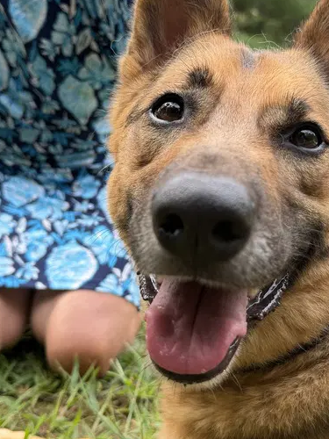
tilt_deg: -7.4
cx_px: 235
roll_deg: -5.0
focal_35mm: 48
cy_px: 240
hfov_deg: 29.9
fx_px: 608
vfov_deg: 39.6
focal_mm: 6.76
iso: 80
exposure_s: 1/414
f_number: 1.78
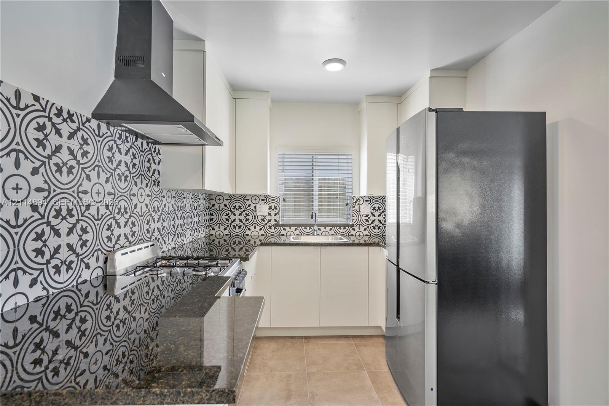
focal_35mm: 17
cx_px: 304
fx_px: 288
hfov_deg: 93.3
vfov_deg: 70.4
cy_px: 203
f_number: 7.1
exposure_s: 1/13
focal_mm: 17
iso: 100
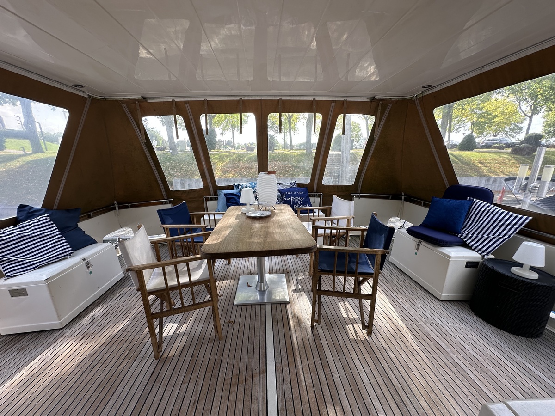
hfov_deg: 102.1
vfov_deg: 85.7
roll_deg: +1.0
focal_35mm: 14
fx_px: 224
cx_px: 278
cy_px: 208
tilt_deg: -14.0
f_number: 2.2
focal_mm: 2.22
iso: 40
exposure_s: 1/221
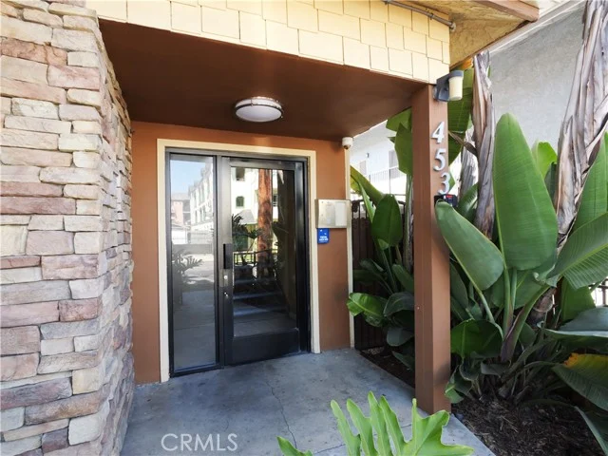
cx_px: 304
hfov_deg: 87.8
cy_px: 228
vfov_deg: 71.6
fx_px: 316
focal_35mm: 18
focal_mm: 9
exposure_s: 1/40
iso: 800
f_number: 10
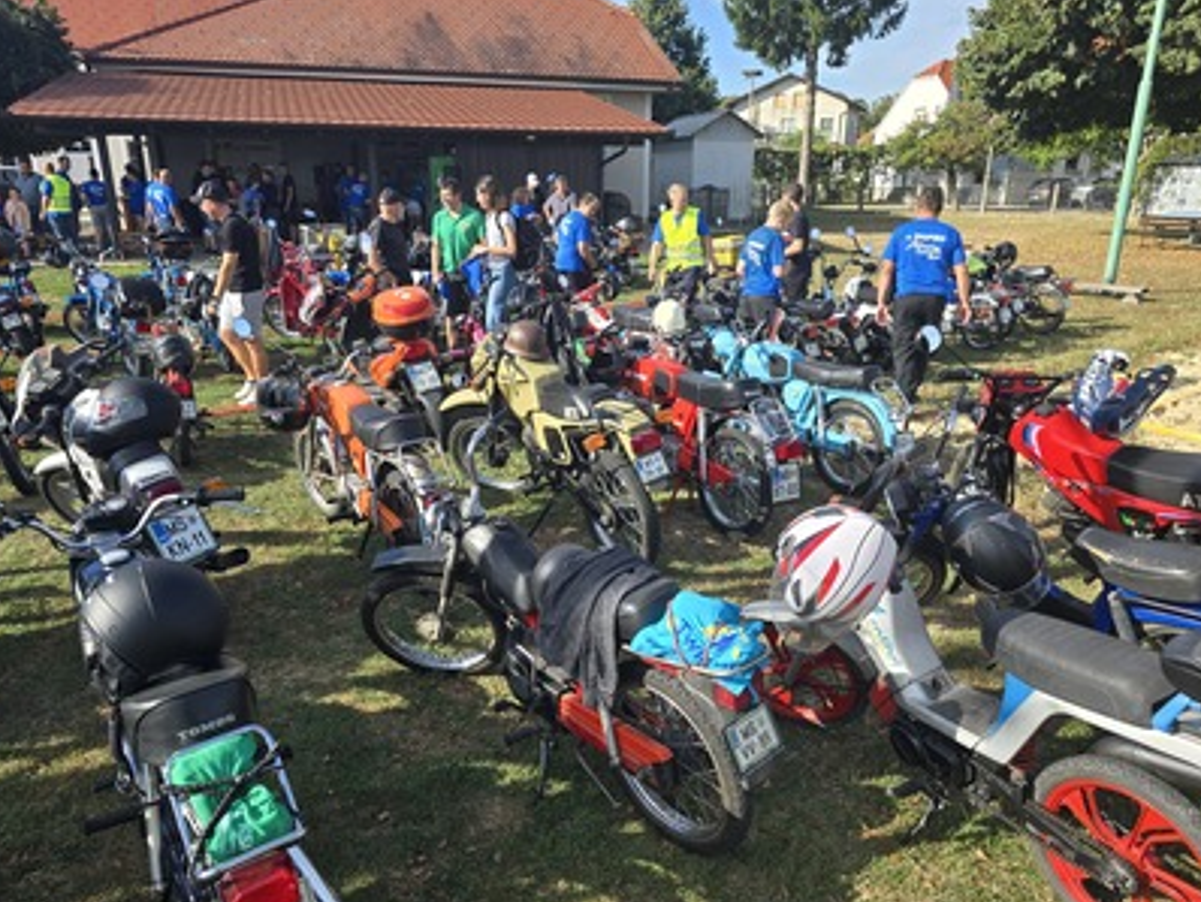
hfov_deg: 67.3
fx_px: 903
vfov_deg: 53.1
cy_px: 480
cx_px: 585
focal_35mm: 26
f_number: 1.7
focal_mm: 6.3
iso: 12
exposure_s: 1/401
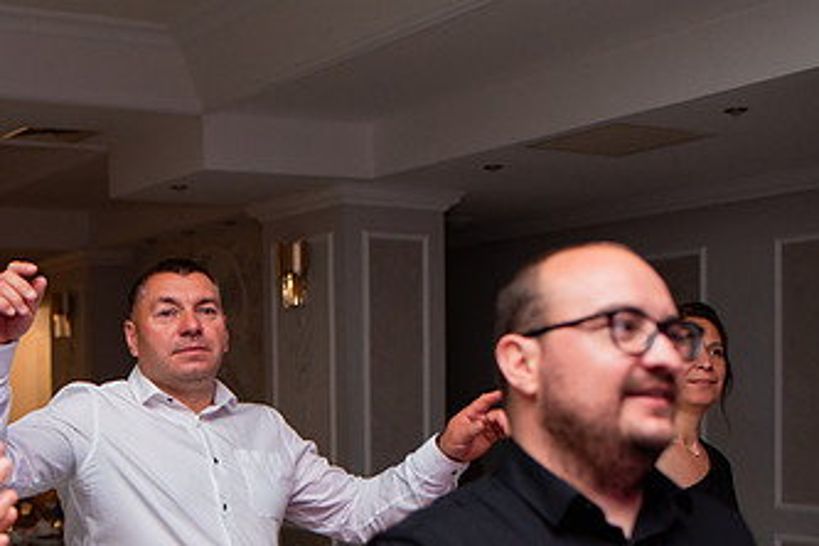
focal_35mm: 61
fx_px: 1388
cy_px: 473
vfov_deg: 21.8
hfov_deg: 32.3
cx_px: 202
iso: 1250
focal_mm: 35
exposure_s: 1/200
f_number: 3.2
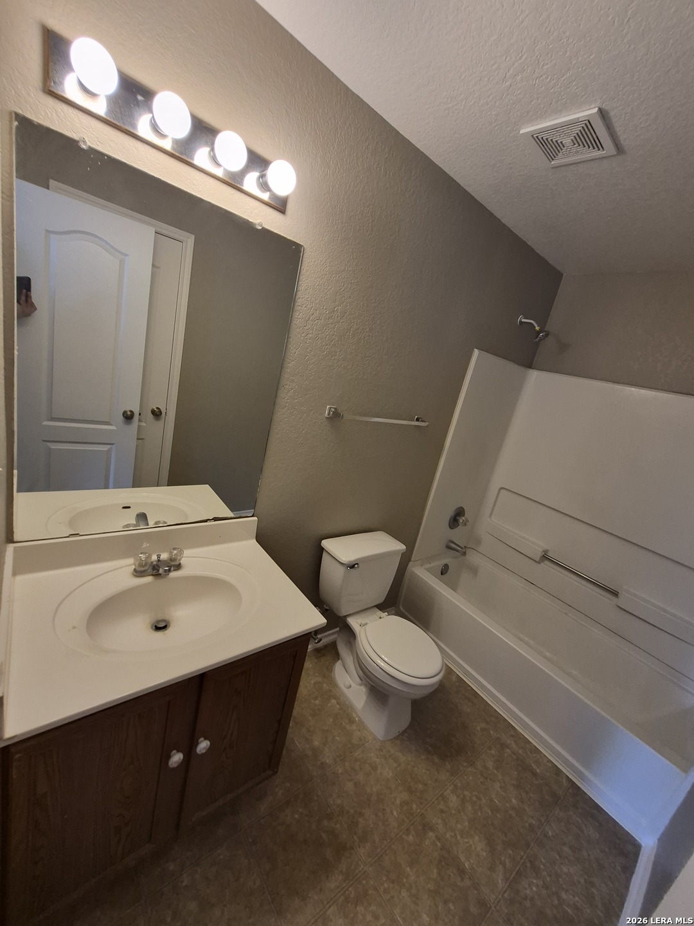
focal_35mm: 13
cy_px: 463
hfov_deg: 89.9
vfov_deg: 106.2
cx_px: 347
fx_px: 348
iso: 160
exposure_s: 1/60
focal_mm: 1.74
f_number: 2.2
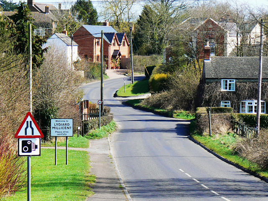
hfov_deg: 7.5
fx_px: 2036
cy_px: 100
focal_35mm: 263
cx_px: 134
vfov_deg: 5.7
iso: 80
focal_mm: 35.9
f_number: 5.6
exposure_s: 1/200
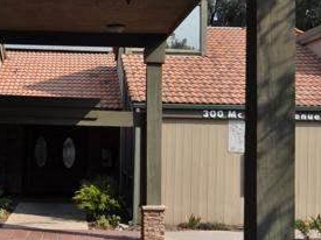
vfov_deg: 21.9
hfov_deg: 28.4
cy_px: 107
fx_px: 621
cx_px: 63
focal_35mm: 67
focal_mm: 20
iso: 200
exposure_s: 1/320
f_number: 9
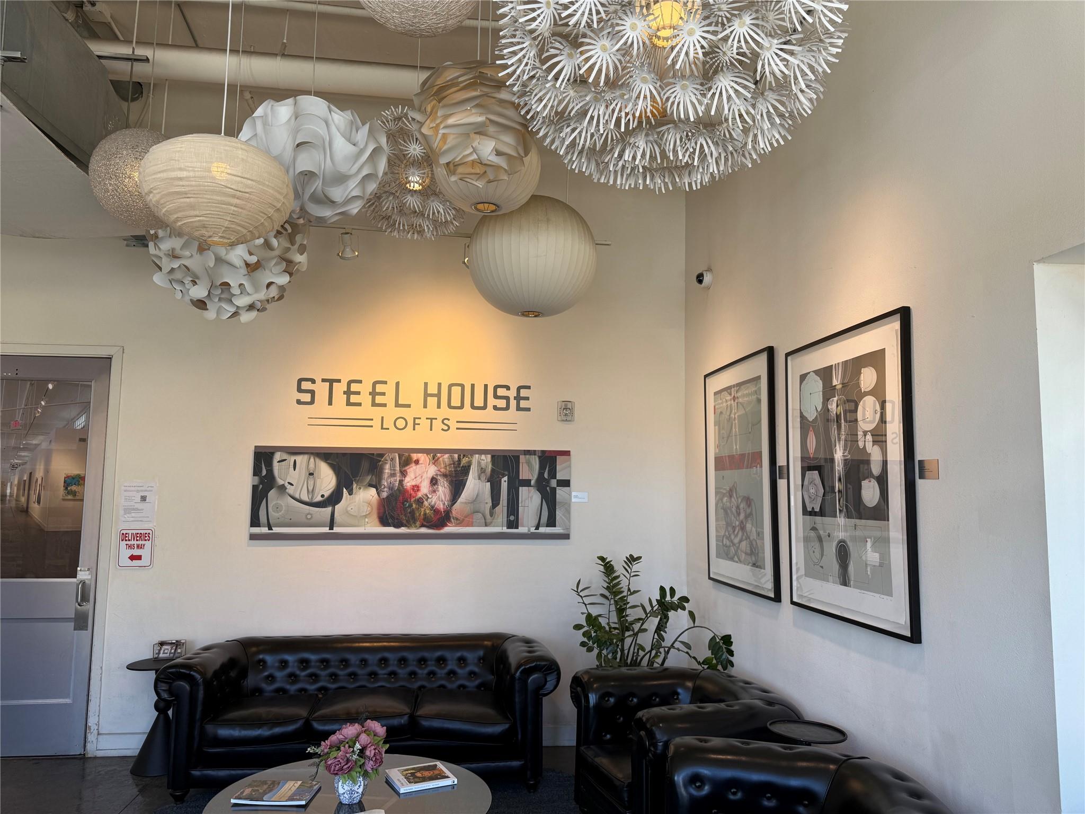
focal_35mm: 24
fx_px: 752
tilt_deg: +7.1
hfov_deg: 71.6
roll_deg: -1.4
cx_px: 542
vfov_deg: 56.8
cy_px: 407
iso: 64
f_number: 1.78
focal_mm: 6.76
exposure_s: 1/124
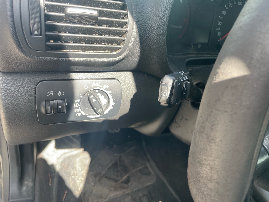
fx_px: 202
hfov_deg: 67.3
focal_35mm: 26
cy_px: 101
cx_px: 134
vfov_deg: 53.1
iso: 32
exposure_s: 1/128
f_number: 1.6
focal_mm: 4.2
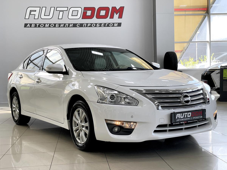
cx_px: 114
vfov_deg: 28.0
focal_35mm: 52
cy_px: 85
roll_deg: +2.2
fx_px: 341
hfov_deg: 36.8
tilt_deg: -1.5
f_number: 2
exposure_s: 1/99
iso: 80
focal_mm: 6
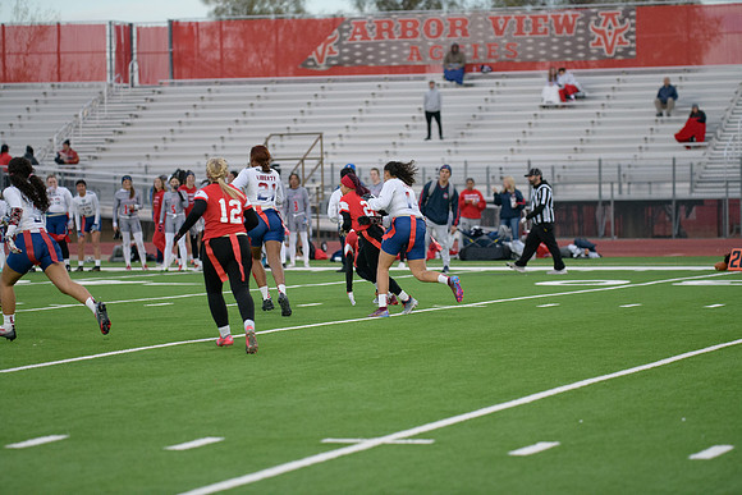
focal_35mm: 145
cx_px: 371
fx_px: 2989
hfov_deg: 14.2
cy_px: 248
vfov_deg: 9.5
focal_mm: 145
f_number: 2.8
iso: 3600
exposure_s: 1/3200
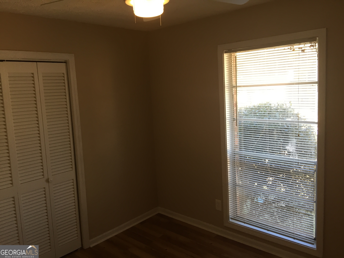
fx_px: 288
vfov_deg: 48.2
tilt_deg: -8.6
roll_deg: +3.2
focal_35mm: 29
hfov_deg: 61.7
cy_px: 129
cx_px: 172
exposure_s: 1/30
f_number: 2.2
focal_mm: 4.15
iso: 32
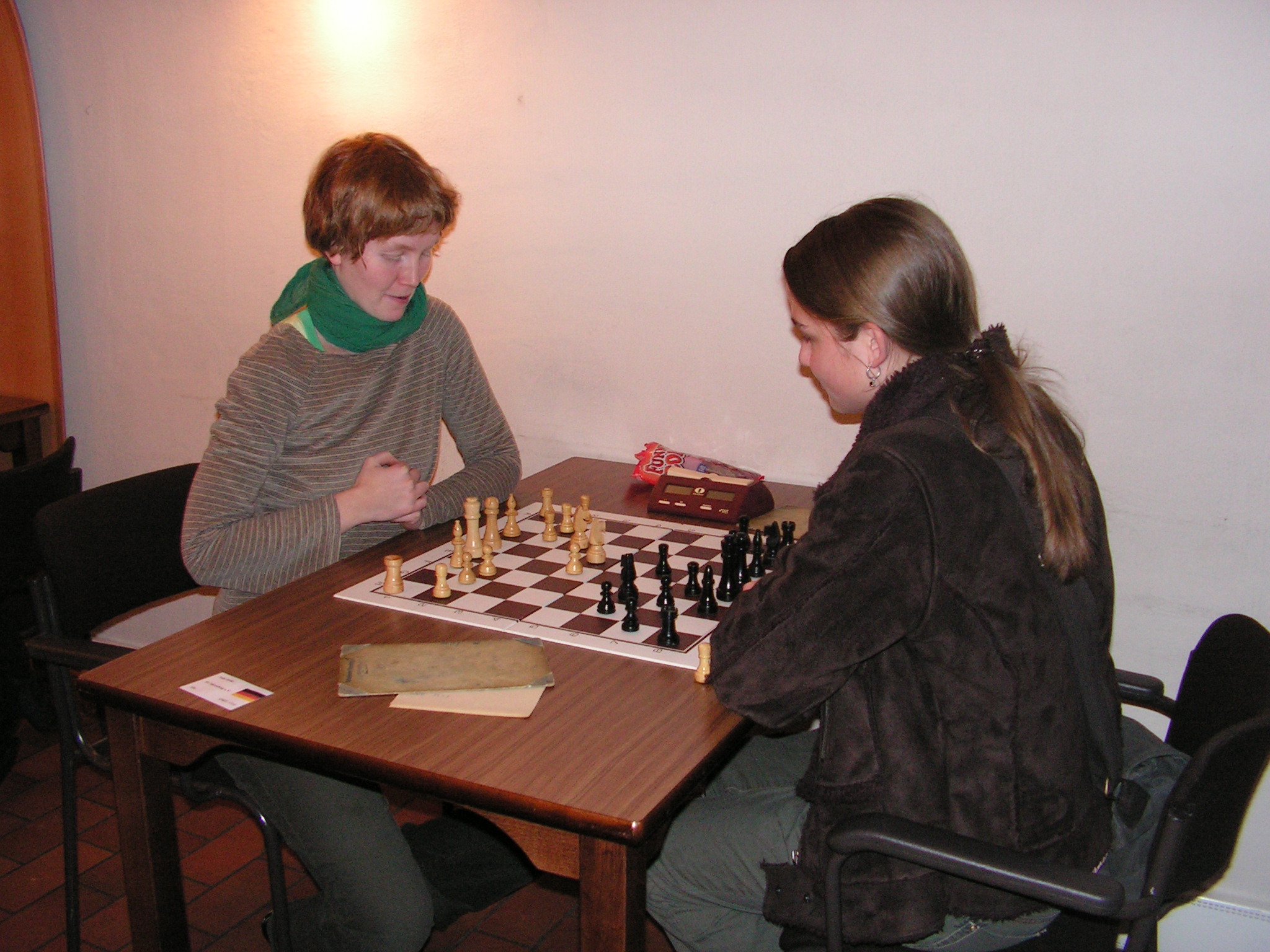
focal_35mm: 36
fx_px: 1321
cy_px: 476
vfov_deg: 39.7
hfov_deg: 51.4
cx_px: 635
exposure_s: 1/40
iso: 200
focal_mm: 6
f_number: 3.2
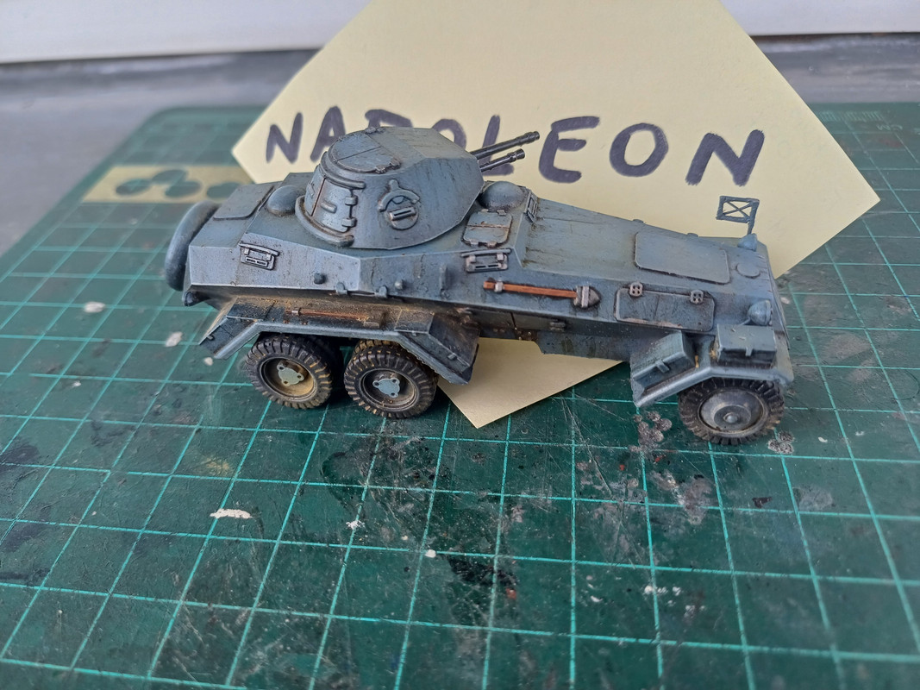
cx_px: 460
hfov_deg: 69.4
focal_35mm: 25
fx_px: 664
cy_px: 345
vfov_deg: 54.9
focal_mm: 4.65
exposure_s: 1/100
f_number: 1.8
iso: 64
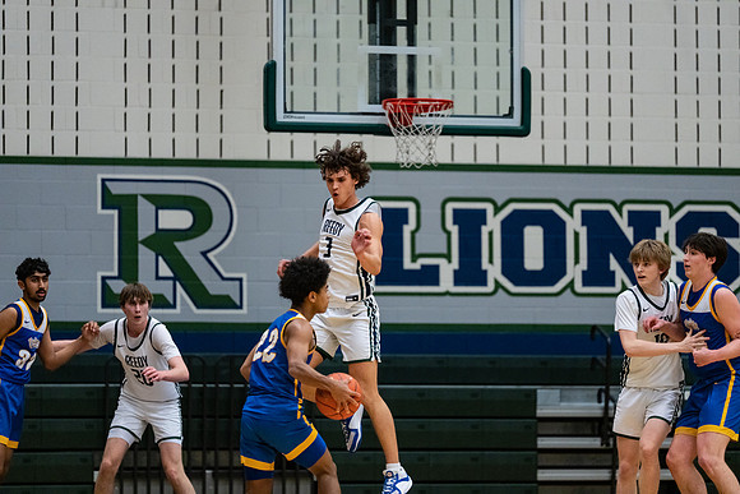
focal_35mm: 200
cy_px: 247
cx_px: 370
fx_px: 4112
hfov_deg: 10.3
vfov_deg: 6.9
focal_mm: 200
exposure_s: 1/1000
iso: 4000
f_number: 2.8
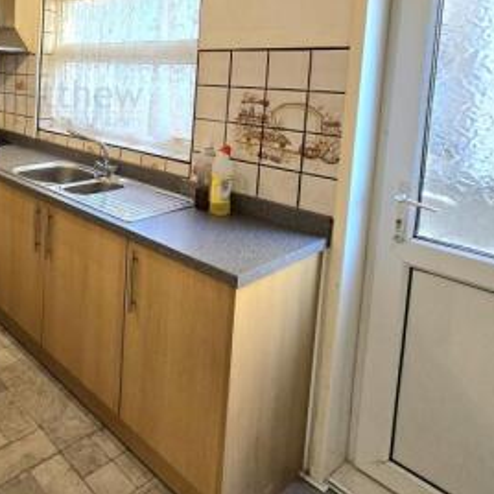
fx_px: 404
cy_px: 102
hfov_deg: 51.8
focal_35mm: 25
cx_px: 12
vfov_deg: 58.4
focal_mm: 2.2
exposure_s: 1/100
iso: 200
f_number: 2.2
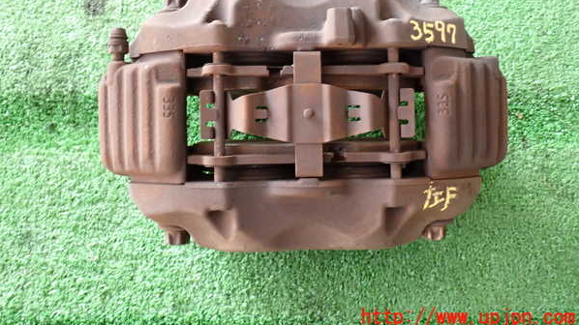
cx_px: 290
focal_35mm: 35
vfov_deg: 33.4
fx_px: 537
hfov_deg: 56.6
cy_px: 112
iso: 320
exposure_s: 1/30
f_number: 2.4
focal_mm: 5.79
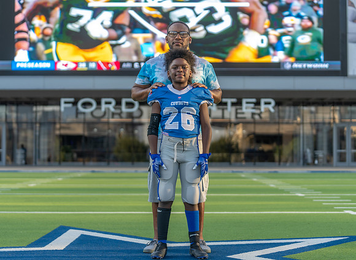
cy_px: 130
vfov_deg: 18.9
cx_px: 172
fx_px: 782
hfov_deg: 25.6
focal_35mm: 77
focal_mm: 70
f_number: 2.8
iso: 125
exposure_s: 1/400
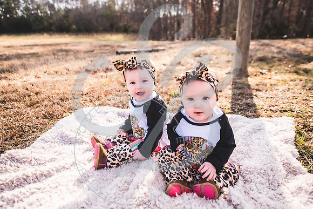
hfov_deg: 72.4
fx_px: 214
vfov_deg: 52.1
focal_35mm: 25
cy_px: 104
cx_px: 154
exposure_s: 1/500
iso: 100
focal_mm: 24
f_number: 2.8
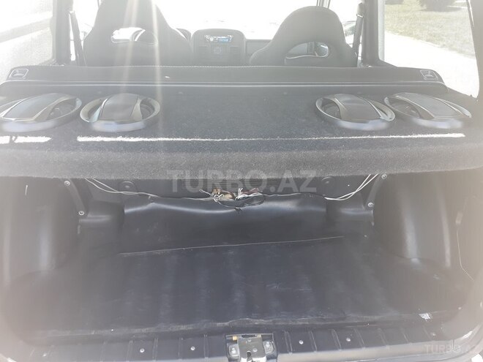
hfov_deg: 65.3
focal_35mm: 27
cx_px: 242
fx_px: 377
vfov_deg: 51.4
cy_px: 181
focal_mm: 3.6
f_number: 1.9
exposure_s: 1/50
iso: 64
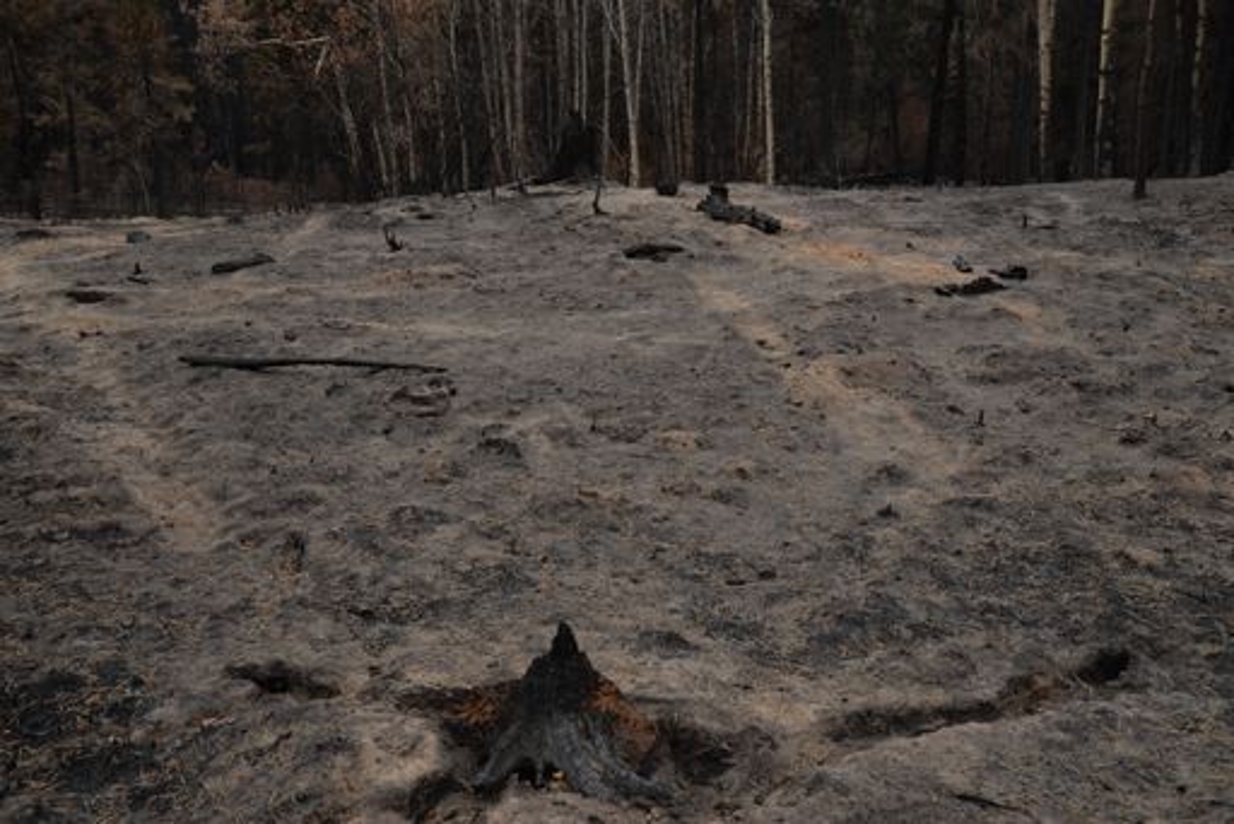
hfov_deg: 48.4
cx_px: 617
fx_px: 1372
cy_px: 412
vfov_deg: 33.4
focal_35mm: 40
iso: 200
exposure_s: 1/250
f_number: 8
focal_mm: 40
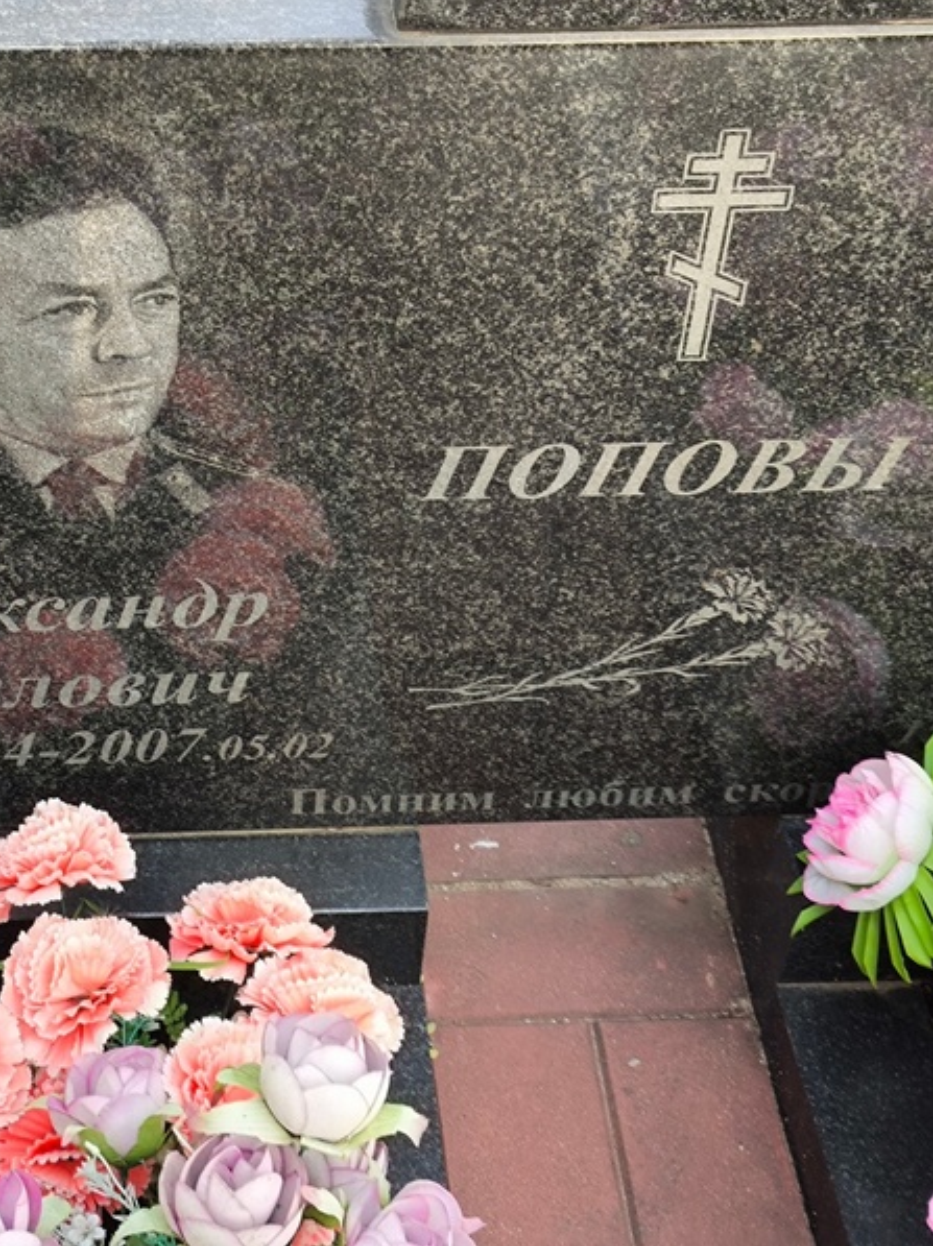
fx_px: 2410
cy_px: 622
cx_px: 233
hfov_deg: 21.7
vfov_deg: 29.0
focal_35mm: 67
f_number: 1.7
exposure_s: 1/60
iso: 50
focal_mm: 4.71
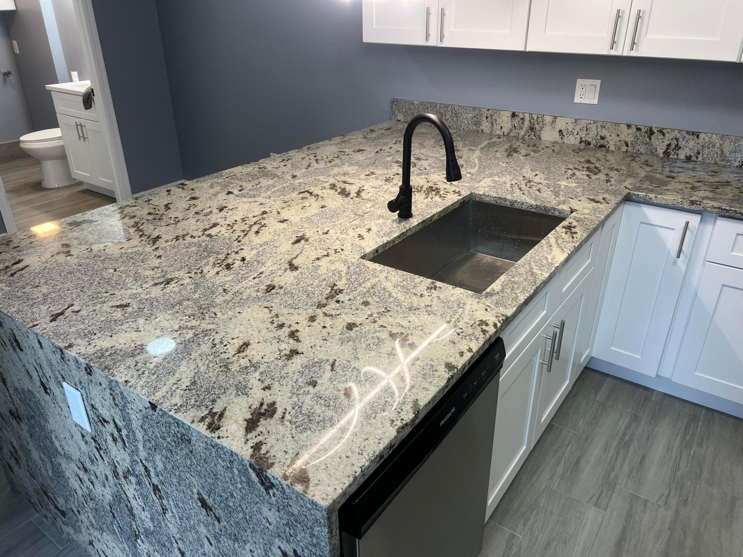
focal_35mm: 26
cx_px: 372
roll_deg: +0.4
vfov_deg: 53.1
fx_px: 558
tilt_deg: -27.6
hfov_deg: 67.3
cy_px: 278
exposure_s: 1/120
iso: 100
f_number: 1.5
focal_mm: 5.7
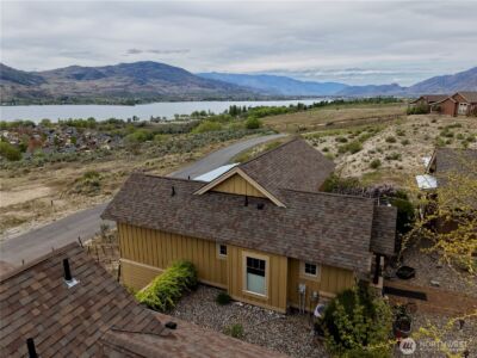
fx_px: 331
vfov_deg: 56.8
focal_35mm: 24
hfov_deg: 71.6
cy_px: 179
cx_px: 238
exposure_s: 1/100
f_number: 1.8
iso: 150
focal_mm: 8.67
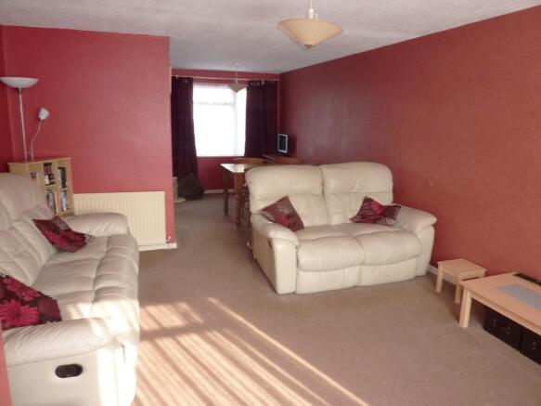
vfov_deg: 54.9
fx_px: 391
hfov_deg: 69.4
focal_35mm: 25
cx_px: 270
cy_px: 203
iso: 160
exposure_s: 1/30
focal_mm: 4.1
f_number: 3.3
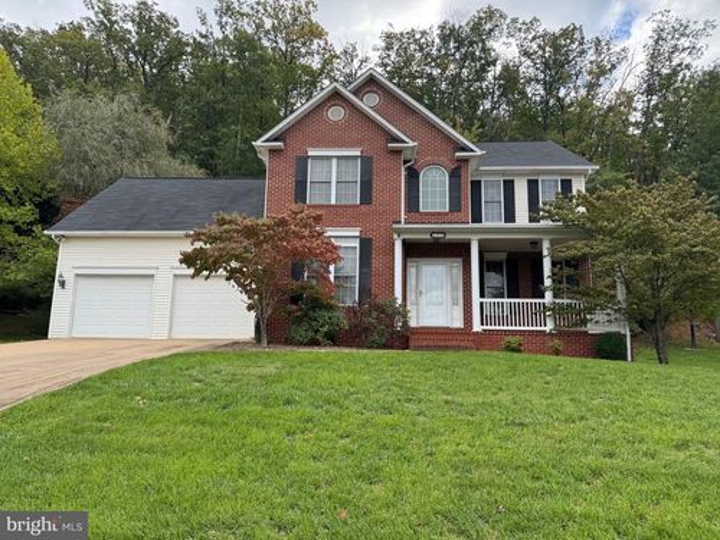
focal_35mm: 24
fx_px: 499
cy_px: 270
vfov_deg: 56.8
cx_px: 360
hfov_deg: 71.6
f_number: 1.78
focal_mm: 6.76
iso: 80
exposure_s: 1/995
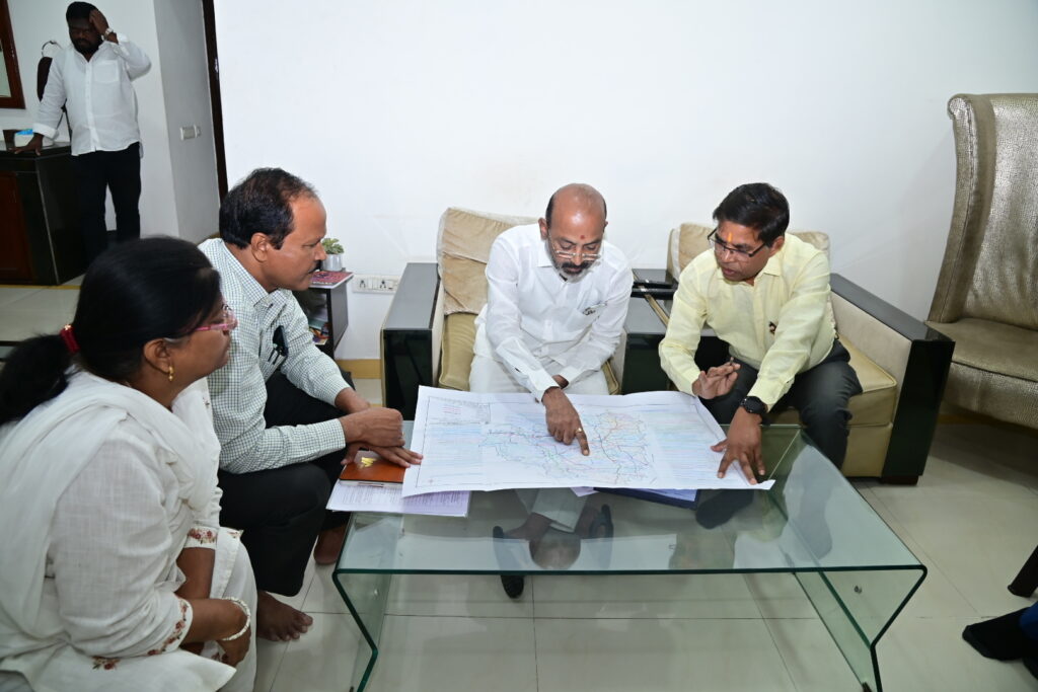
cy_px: 346
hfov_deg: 73.7
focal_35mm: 24
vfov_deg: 53.1
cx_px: 519
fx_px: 692
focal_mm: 24
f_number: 5.6
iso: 800
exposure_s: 1/80
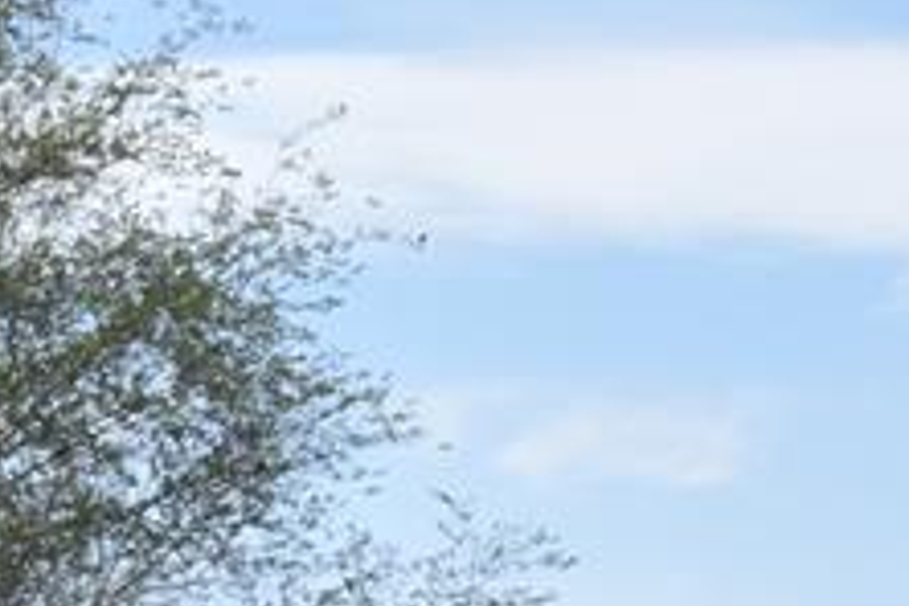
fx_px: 8382
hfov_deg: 6.1
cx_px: -774
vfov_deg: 4.1
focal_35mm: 332
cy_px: 1216
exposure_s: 1/200
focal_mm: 48
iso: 800
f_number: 32
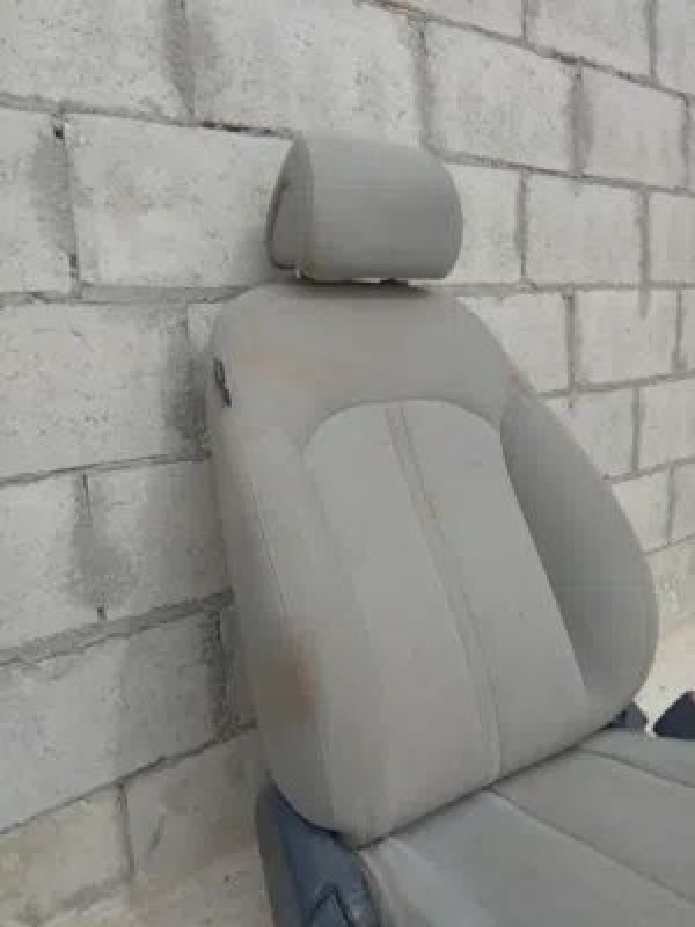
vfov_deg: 67.3
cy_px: 464
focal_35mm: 26
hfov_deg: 53.1
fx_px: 696
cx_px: 348
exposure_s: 1/931
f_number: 1.8
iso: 104
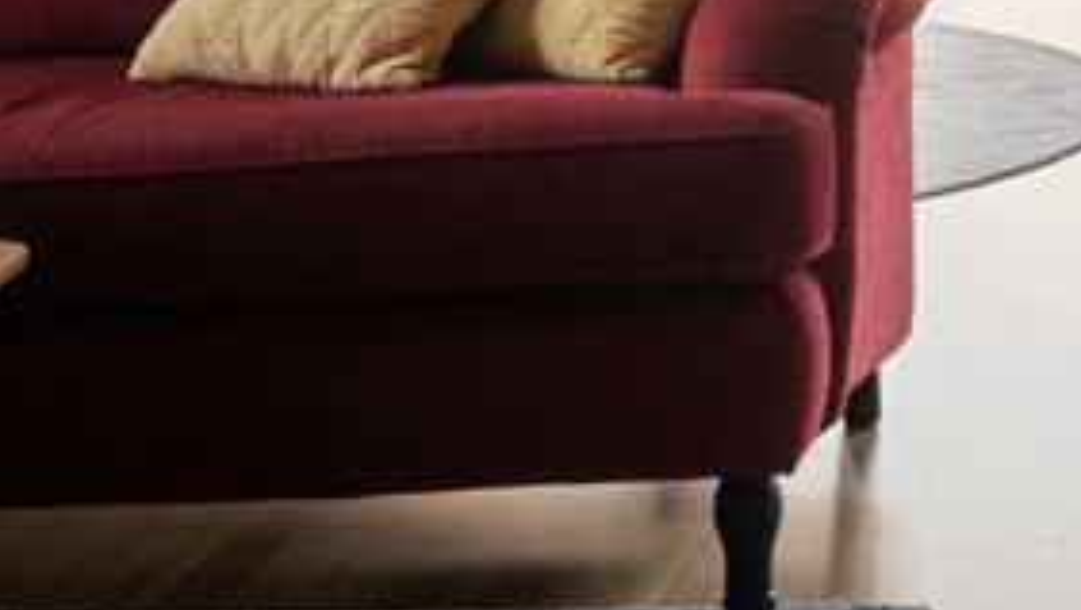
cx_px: 1464
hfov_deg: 17.4
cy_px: -597
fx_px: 3270
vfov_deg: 9.9
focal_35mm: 114
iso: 200
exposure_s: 1.6
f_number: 8
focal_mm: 24
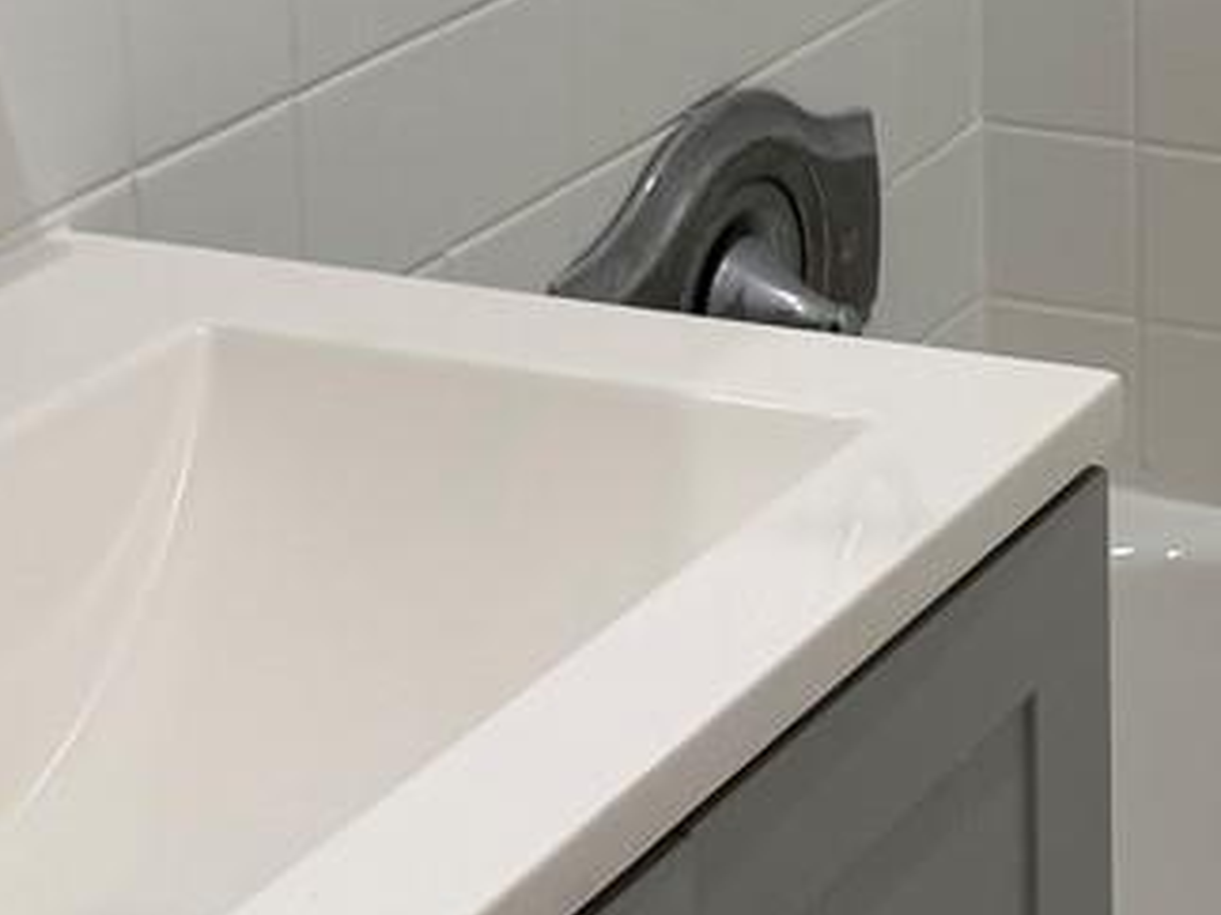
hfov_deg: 15.8
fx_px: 4196
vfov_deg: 11.9
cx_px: 1527
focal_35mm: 119
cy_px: -408
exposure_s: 1/120
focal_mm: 6.76
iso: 100
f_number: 1.78
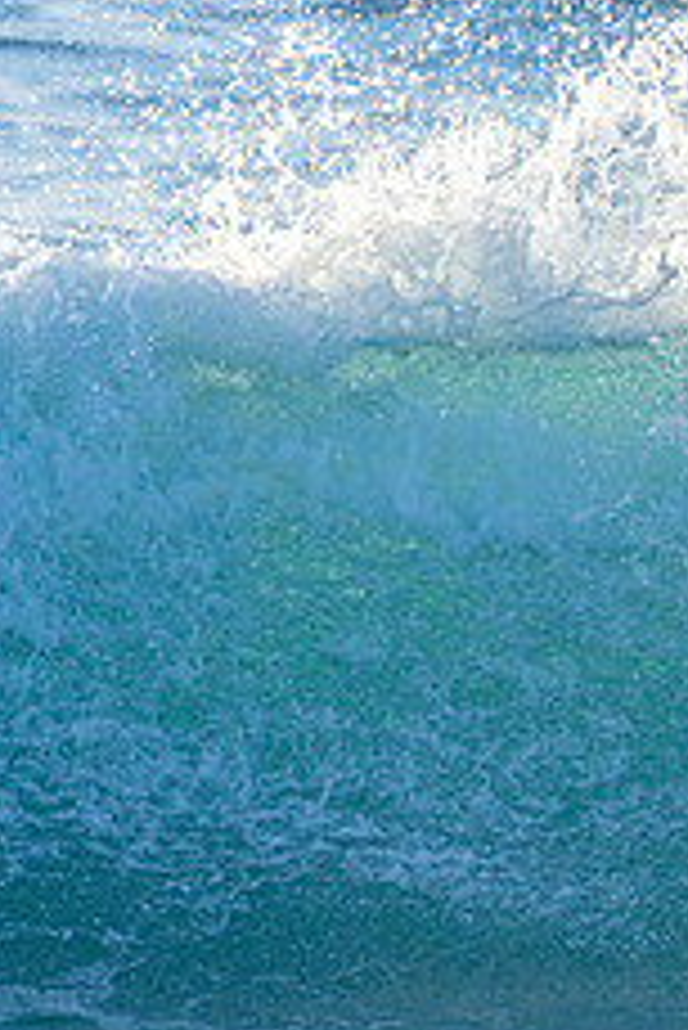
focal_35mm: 1902
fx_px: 54438
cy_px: 394
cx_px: 1300
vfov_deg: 1.1
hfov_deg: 0.7
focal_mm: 500
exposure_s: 1/1250
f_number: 5.6
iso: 280
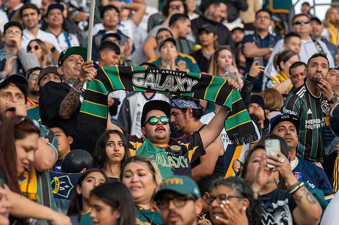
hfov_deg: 9.5
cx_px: 171
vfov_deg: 6.3
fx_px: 2049
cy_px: 131
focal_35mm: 218
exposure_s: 1/400
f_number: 4
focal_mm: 160
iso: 2000
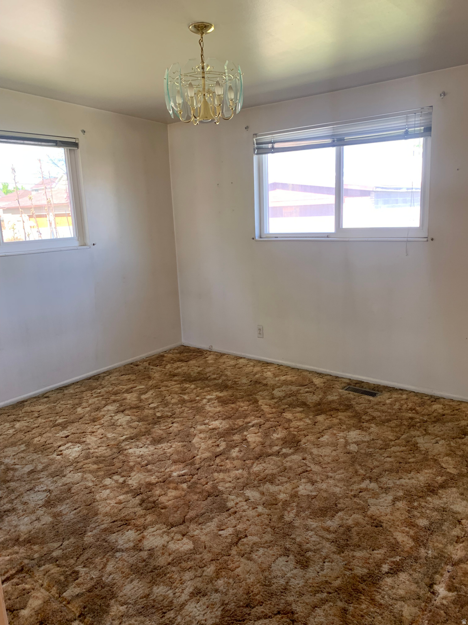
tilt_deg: -10.0
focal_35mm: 26
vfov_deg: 67.3
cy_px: 312
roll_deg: +3.4
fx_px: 469
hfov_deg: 53.1
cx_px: 234
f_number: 1.8
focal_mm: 4.25
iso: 125
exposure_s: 1/60
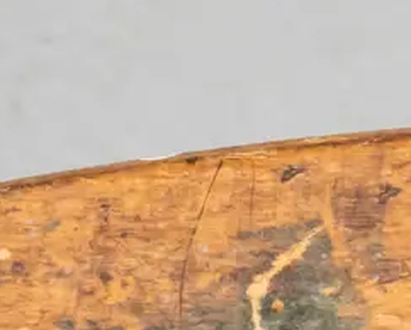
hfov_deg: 6.4
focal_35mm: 297
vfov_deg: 5.2
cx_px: 746
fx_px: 3616
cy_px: 367
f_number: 5.6
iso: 3200
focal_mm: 36
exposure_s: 1/100
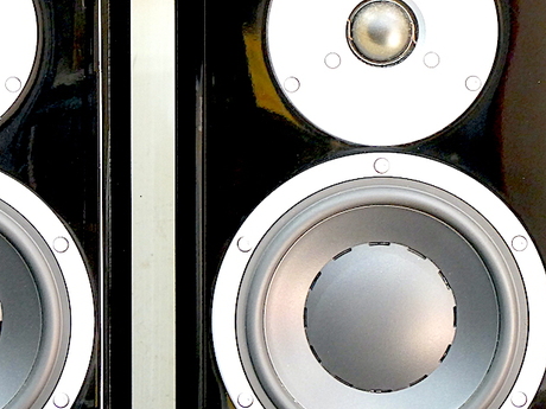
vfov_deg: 5.3
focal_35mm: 282
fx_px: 4448
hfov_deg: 7.0
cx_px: 152
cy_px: 207
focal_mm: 24.2
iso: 200
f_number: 5.3
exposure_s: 1/5
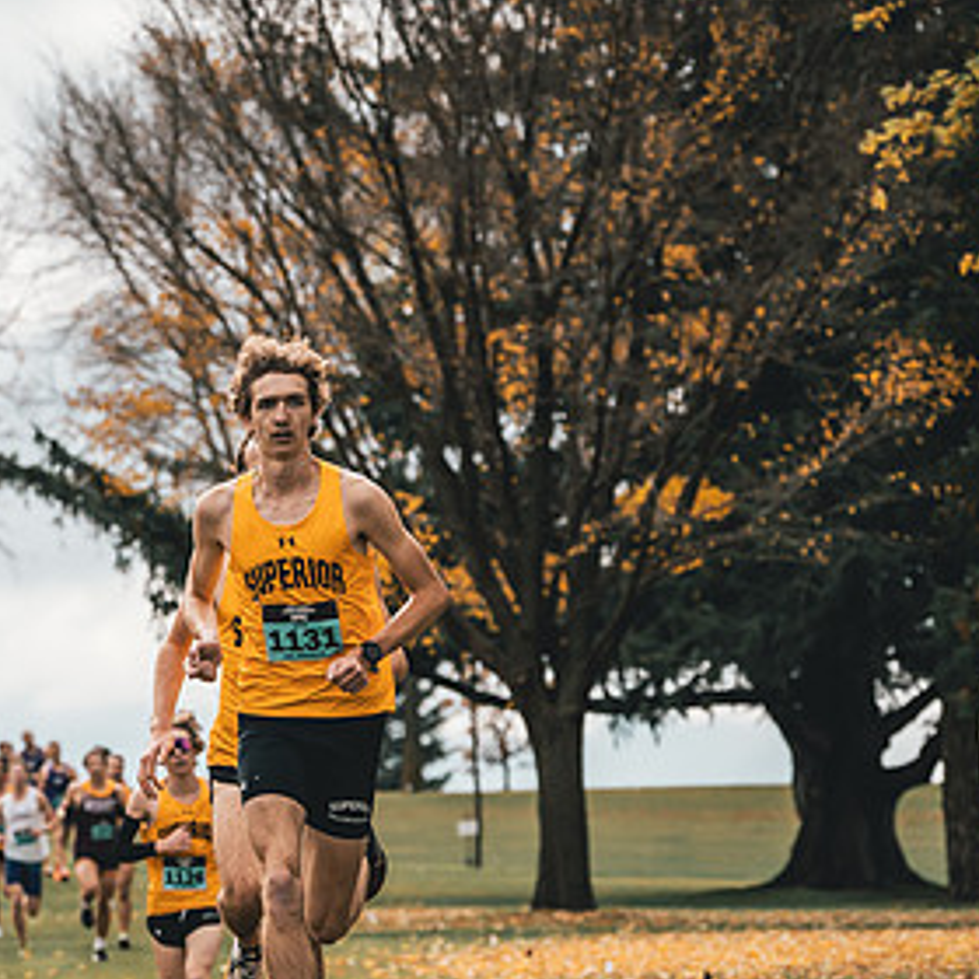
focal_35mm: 327
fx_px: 10463
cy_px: 663
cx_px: 199
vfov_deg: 5.4
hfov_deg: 5.4
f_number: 6.3
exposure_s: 1/1250
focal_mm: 182
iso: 400
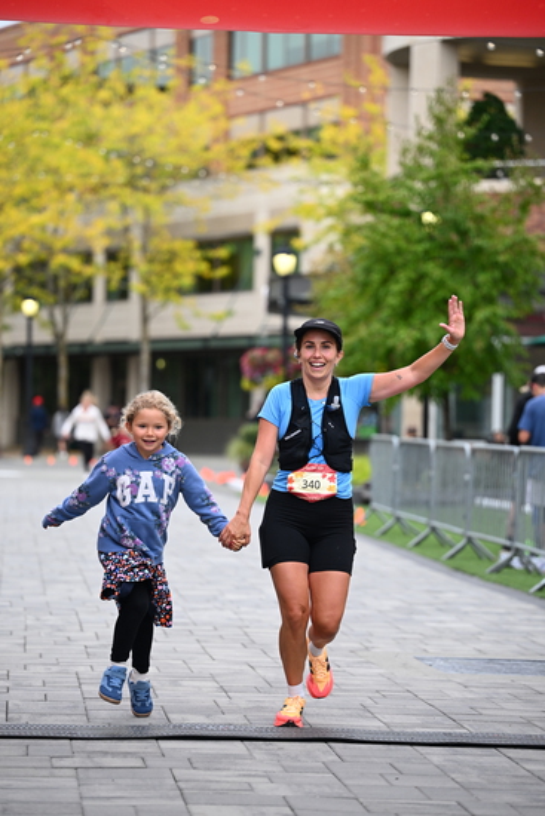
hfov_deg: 11.4
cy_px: 408
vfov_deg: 17.1
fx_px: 2723
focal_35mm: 120
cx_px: 272
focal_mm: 120
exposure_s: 1/2000
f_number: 2.8
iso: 640
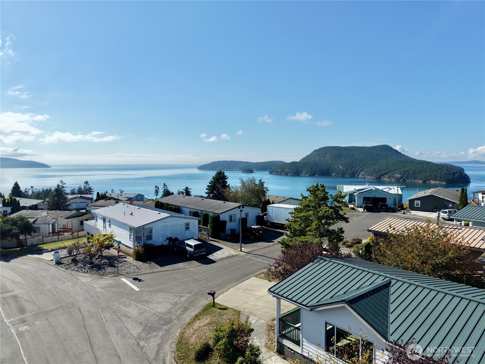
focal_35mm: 24
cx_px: 242
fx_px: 336
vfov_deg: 56.8
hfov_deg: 71.6
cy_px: 182
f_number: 1.8
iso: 310
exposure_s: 1/8000
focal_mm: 8.67
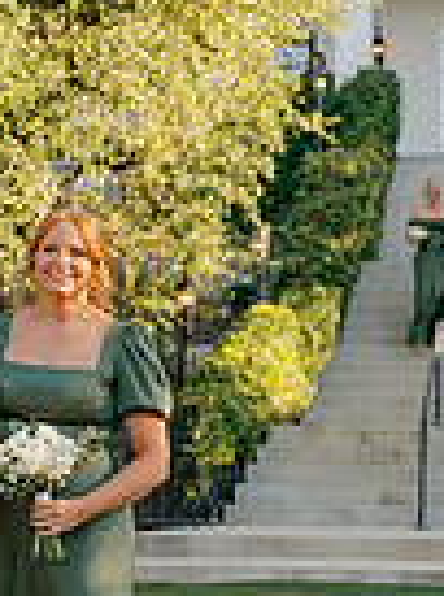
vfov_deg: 14.8
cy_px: 470
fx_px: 2285
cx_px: -65
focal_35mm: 133
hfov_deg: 10.9
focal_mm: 42
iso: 200
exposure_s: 1/1600
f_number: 2.8
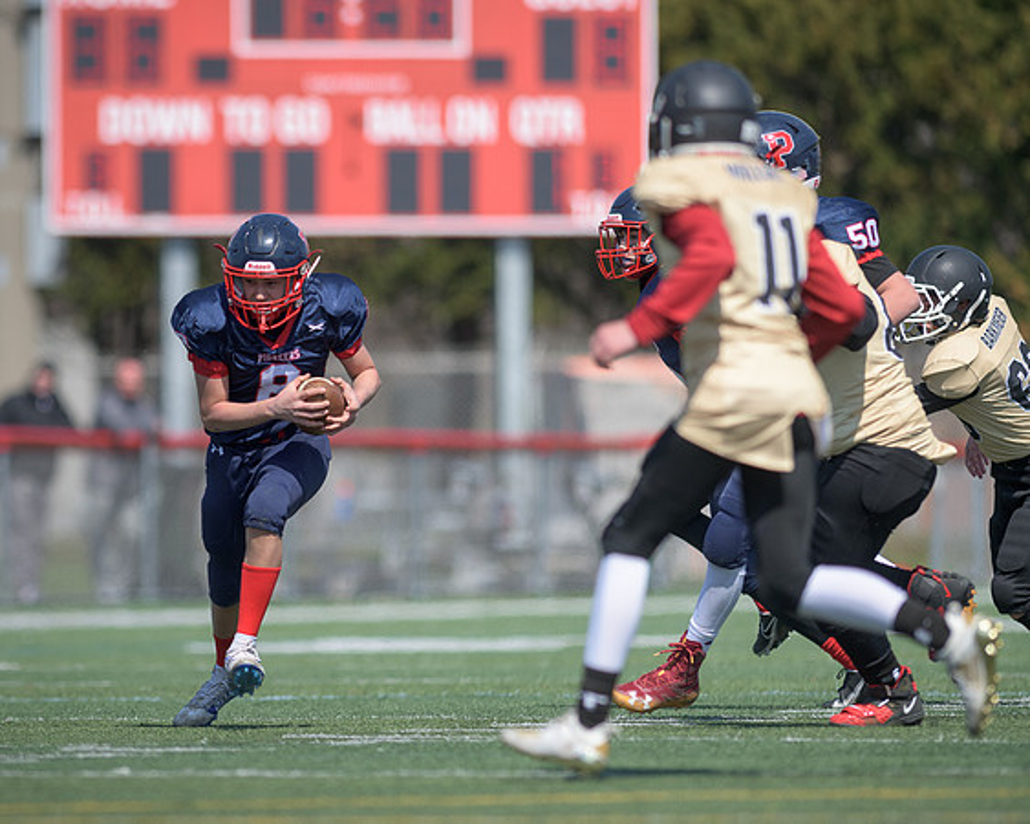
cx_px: 224
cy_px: 426
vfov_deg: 3.4
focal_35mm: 451
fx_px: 13741
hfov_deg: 4.3
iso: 100
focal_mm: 300
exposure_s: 1/2000
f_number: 2.8
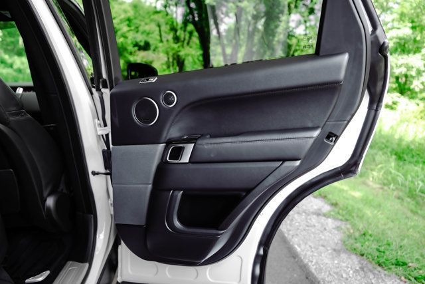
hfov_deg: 73.7
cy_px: 142
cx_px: 212
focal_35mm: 24
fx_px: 283
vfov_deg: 53.2
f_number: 2.8
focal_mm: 24
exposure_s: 1/400
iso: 500
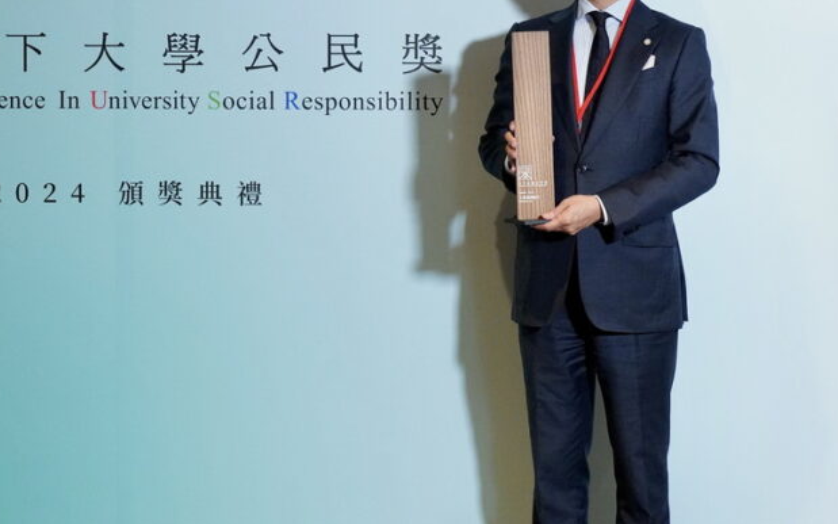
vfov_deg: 11.1
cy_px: 213
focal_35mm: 118
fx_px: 2695
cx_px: 412
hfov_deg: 17.7
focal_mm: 70
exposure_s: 1/200
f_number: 5.6
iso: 8000
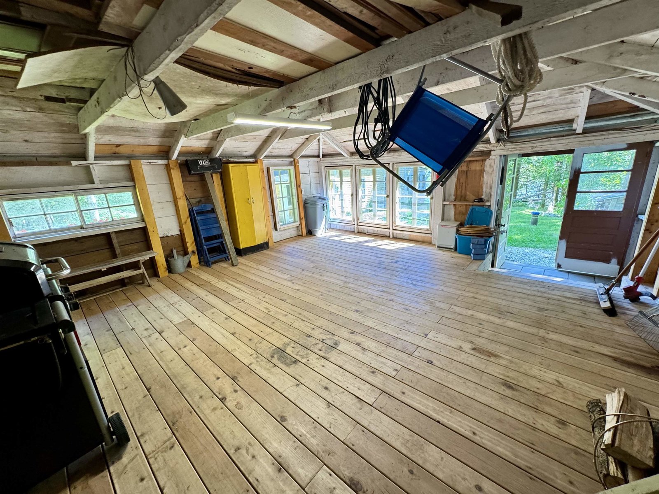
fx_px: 267
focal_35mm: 14
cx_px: 330
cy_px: 247
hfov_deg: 102.1
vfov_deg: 85.7
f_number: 2.2
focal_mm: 2.22
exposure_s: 1/60
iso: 250
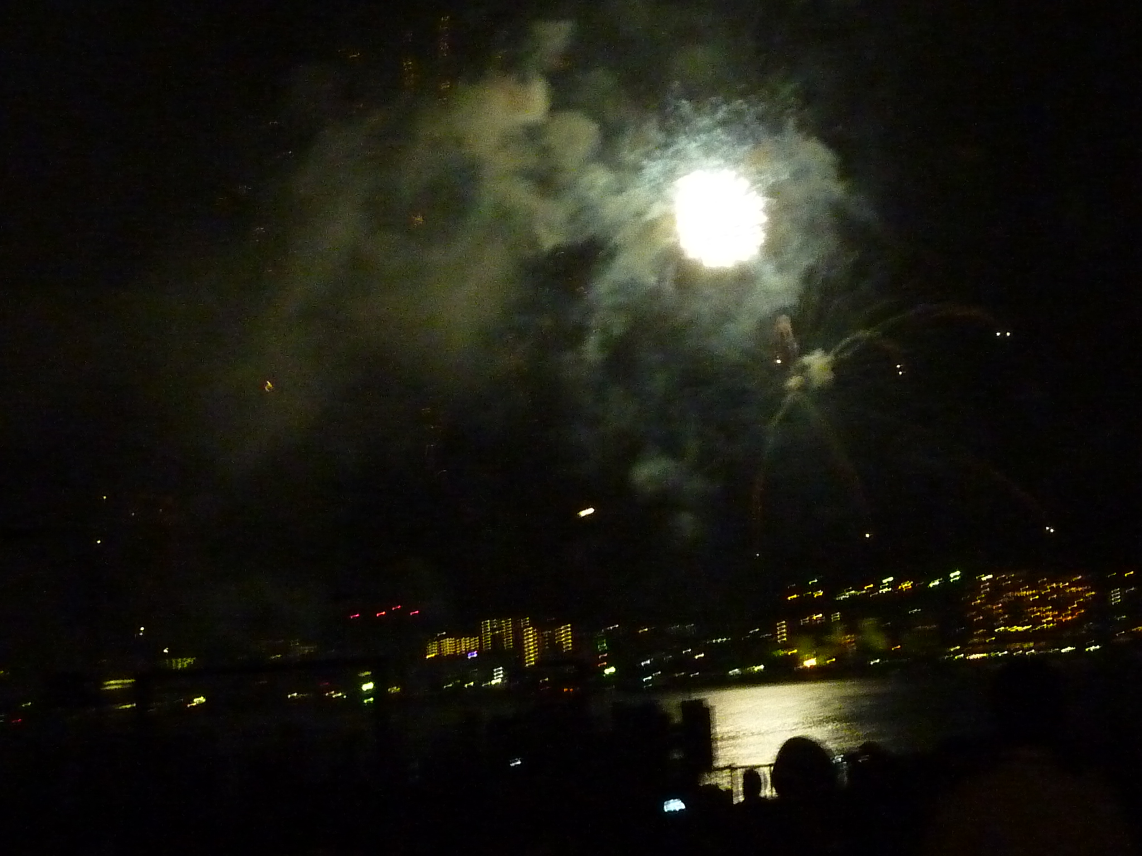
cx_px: 571
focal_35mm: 87
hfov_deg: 22.5
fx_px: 2870
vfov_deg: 17.0
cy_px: 428
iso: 800
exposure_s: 1/8
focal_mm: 7.9
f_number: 3.8
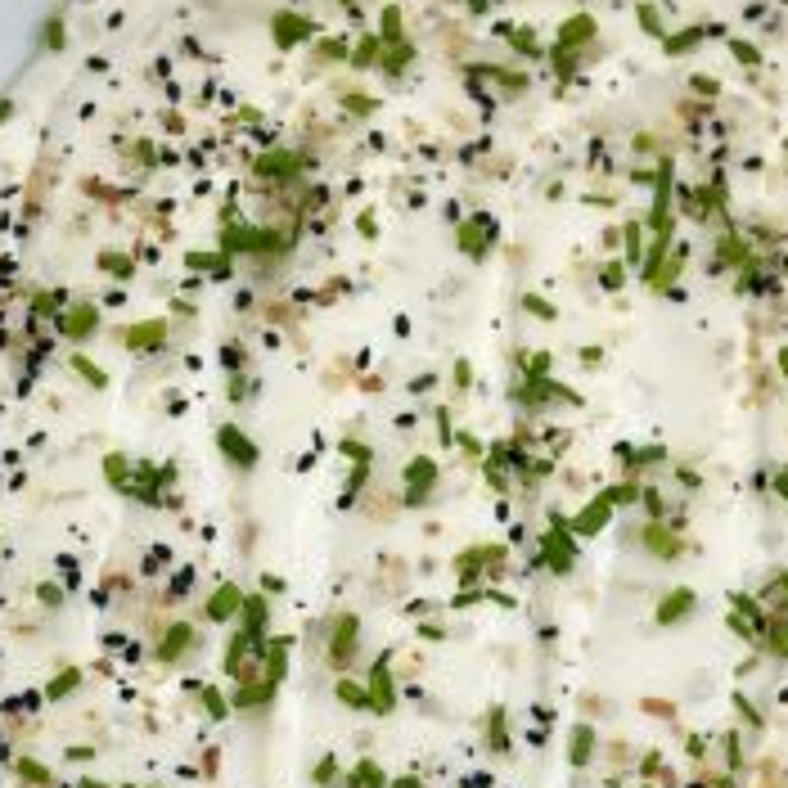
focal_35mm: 121
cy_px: 671
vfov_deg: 14.3
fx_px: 3116
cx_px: 579
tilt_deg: -81.2
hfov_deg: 14.4
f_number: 1.78
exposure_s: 1/164
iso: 64
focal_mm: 6.86
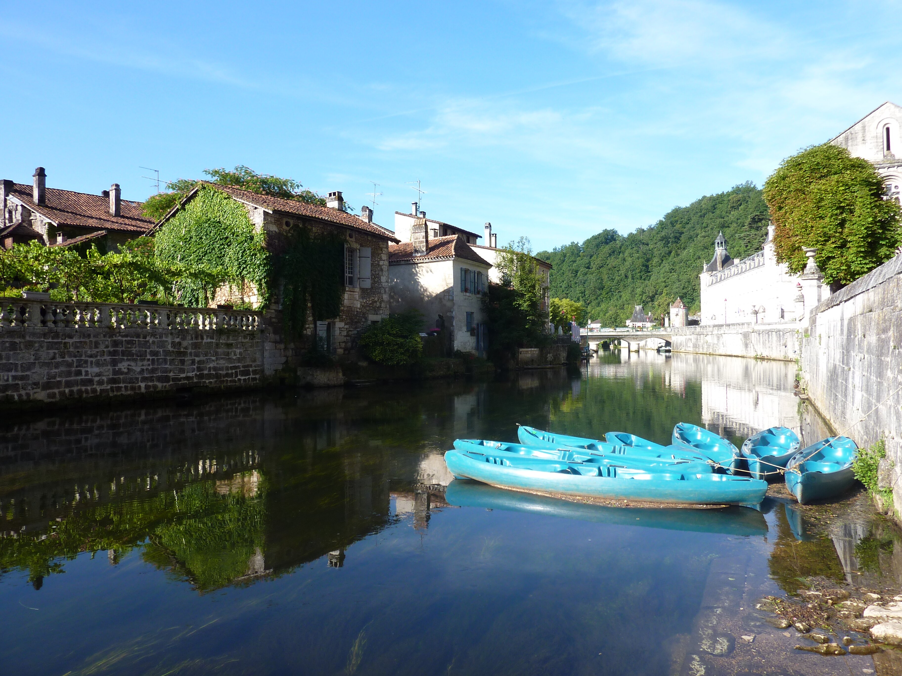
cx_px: 451
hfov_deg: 69.4
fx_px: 651
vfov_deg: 54.9
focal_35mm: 25
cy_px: 338
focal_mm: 4.1
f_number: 4
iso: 80
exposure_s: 1/320
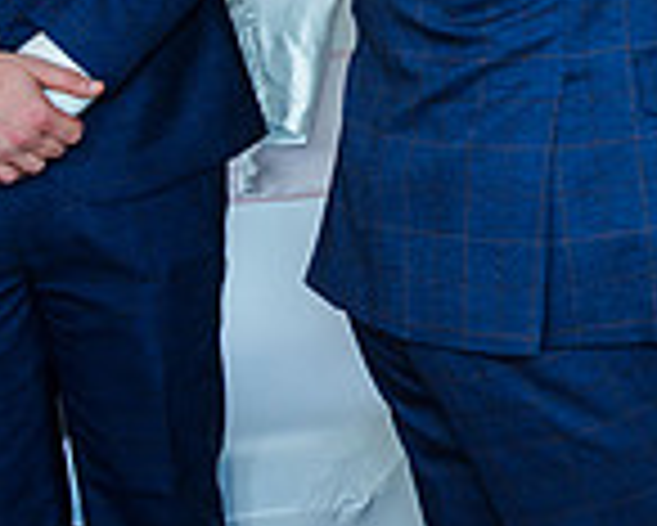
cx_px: 1287
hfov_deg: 14.9
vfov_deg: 13.9
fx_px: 2082
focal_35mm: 107
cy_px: -142
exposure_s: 1/60
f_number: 4.5
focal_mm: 28
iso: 640
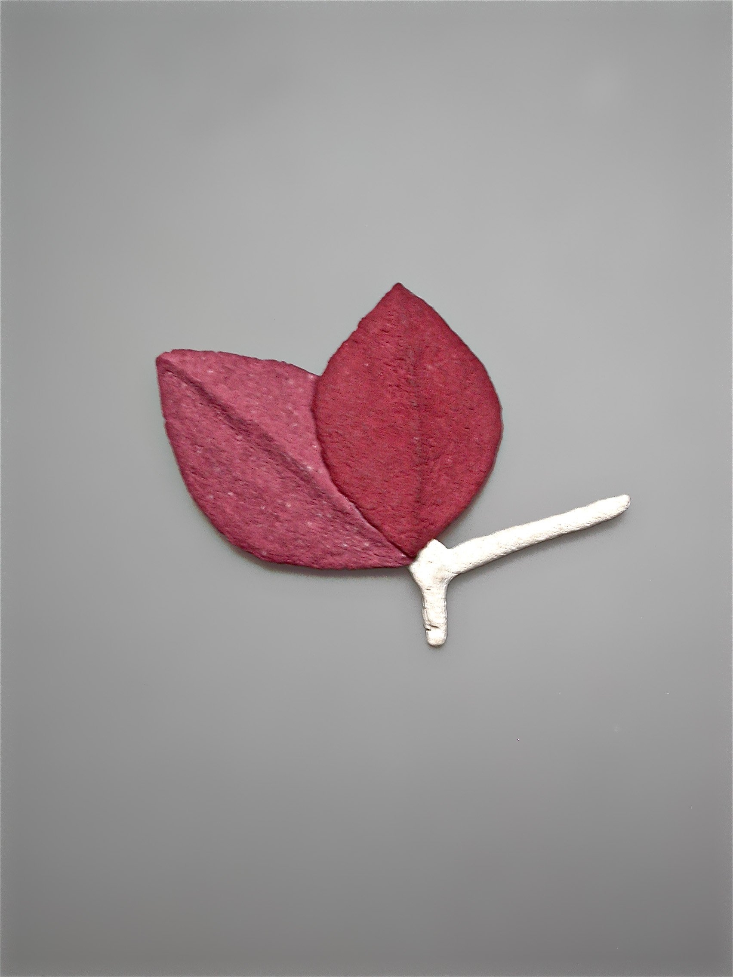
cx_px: 366
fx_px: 2230
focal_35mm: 79
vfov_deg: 24.7
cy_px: 488
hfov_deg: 18.7
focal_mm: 16.4
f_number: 3.5
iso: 100
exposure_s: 1/8.6
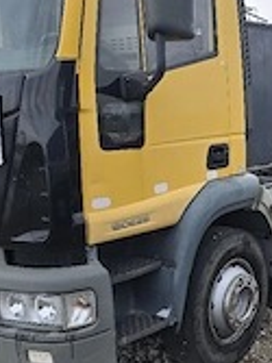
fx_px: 577
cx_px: 257
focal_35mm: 55
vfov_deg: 34.9
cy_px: 206
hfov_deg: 25.5
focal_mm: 6.3
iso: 20
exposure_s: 1/182
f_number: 1.7
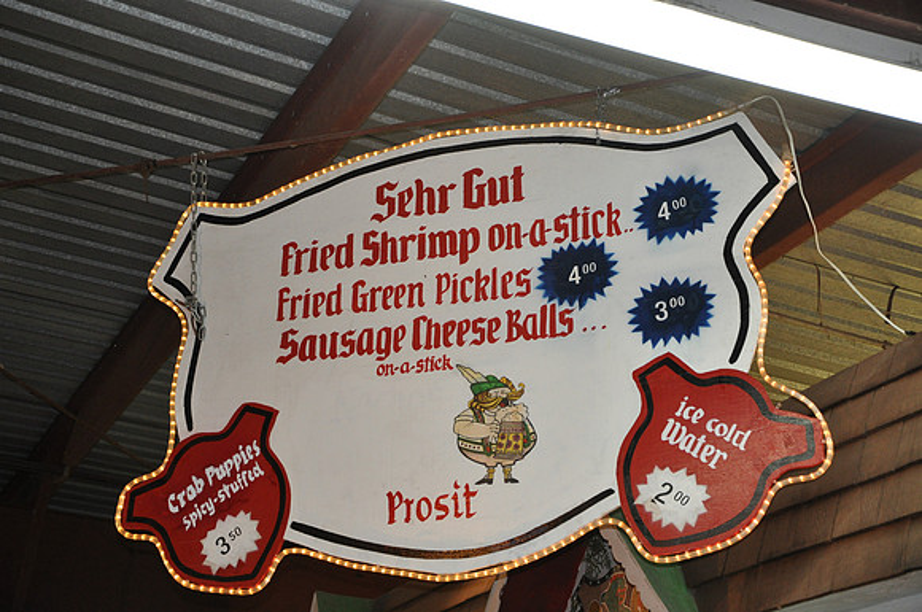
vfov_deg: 21.5
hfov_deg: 31.9
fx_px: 1611
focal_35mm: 63
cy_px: 306
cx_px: 461
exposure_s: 1/60
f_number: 4.8
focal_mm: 42
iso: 800
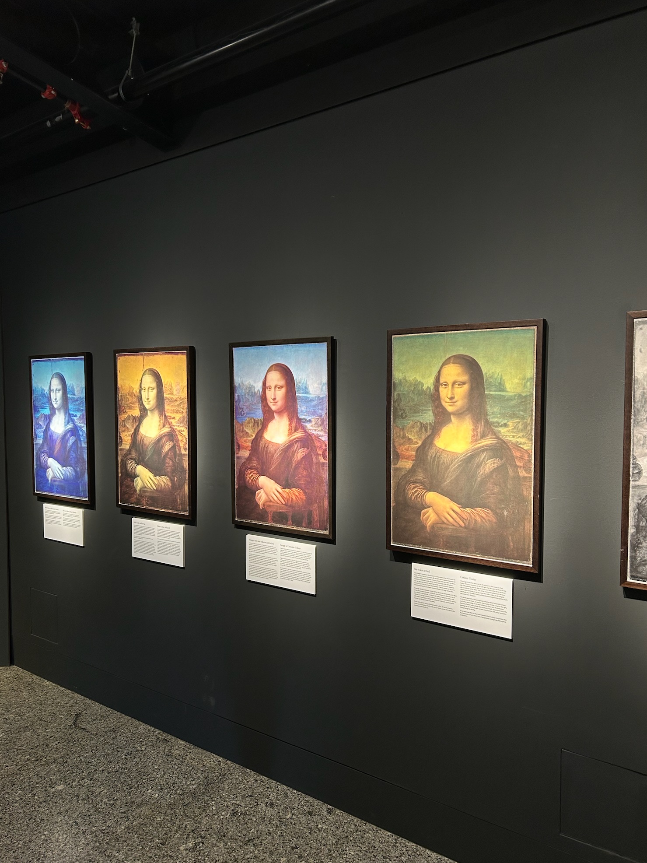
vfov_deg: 65.3
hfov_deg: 51.4
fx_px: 673
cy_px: 436
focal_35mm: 27
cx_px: 322
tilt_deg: -3.1
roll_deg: -0.8
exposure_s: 1/50
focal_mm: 5.7
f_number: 1.5
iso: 80
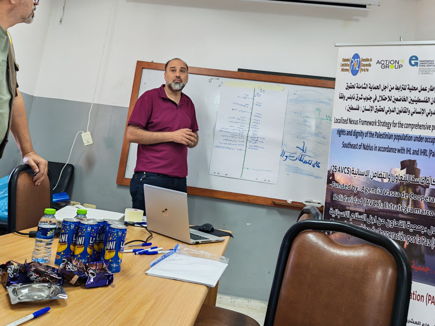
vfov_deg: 44.8
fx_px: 390
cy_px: 110
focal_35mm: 31
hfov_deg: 58.3
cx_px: 226
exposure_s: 1/100
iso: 100
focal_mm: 5.4
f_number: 1.6
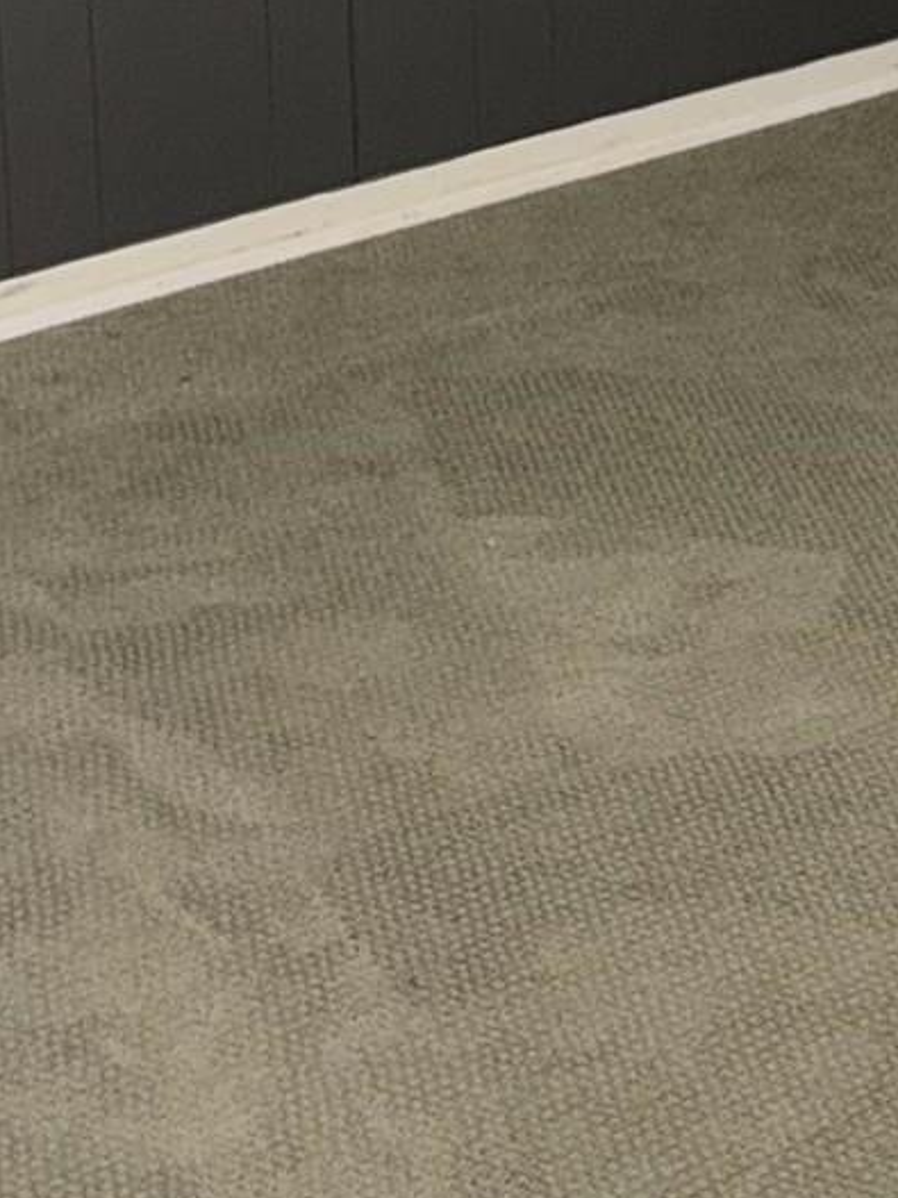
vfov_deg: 17.6
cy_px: -336
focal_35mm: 105
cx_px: 905
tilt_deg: -14.9
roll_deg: -0.1
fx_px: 3633
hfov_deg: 13.9
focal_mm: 6.76
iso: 100
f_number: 1.78
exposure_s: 1/15
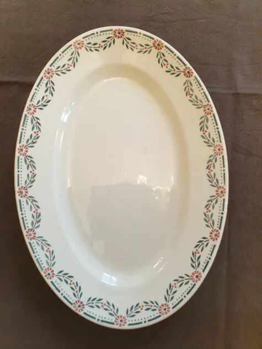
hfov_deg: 53.1
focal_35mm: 26
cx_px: 131
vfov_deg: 67.3
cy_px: 174
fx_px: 262
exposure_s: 1/50
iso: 250
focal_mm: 4.3
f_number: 2.4
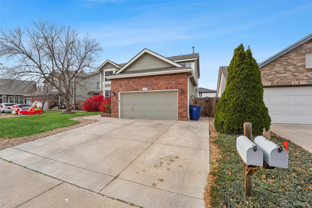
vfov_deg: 81.2
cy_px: 104
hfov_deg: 104.3
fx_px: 121
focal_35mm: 14
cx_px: 156
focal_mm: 14
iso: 100
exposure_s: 1/200
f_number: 8
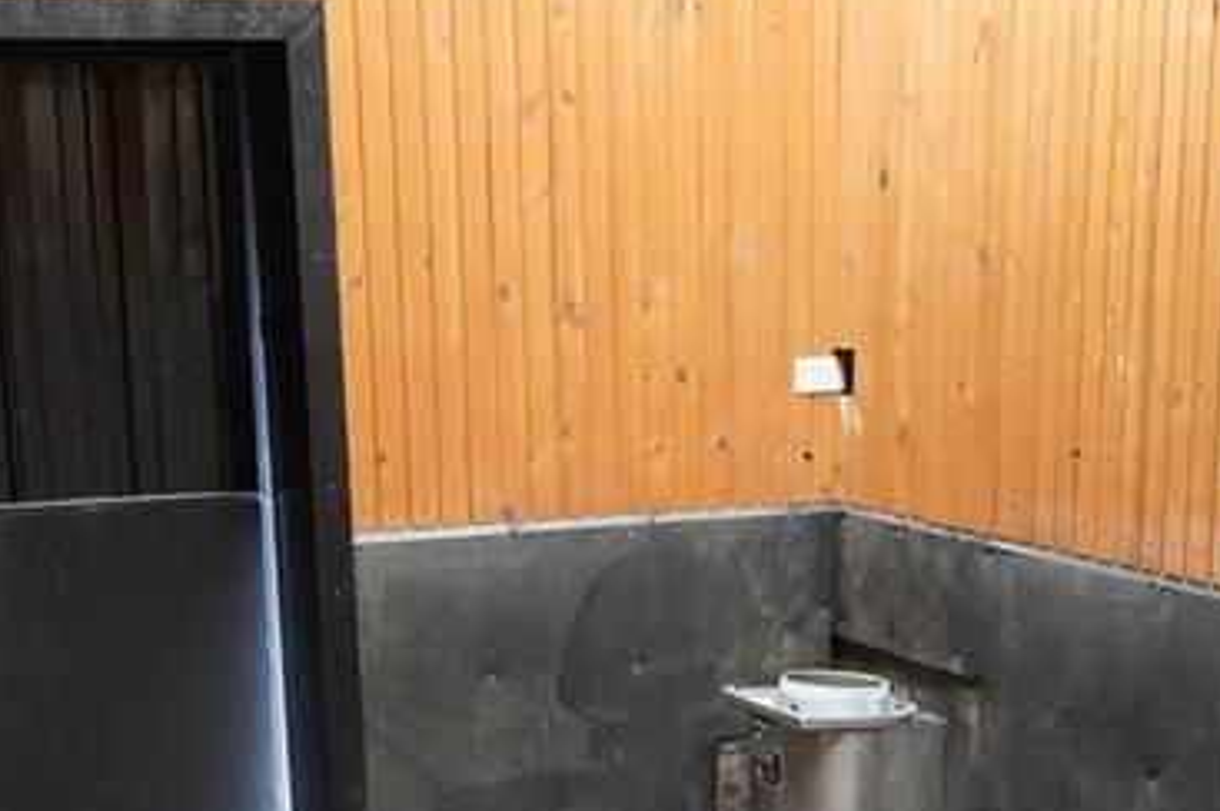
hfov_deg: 30.1
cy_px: 877
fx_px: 2268
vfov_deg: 19.5
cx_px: 575
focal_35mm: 67
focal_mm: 24
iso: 2500
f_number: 4
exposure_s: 1/160
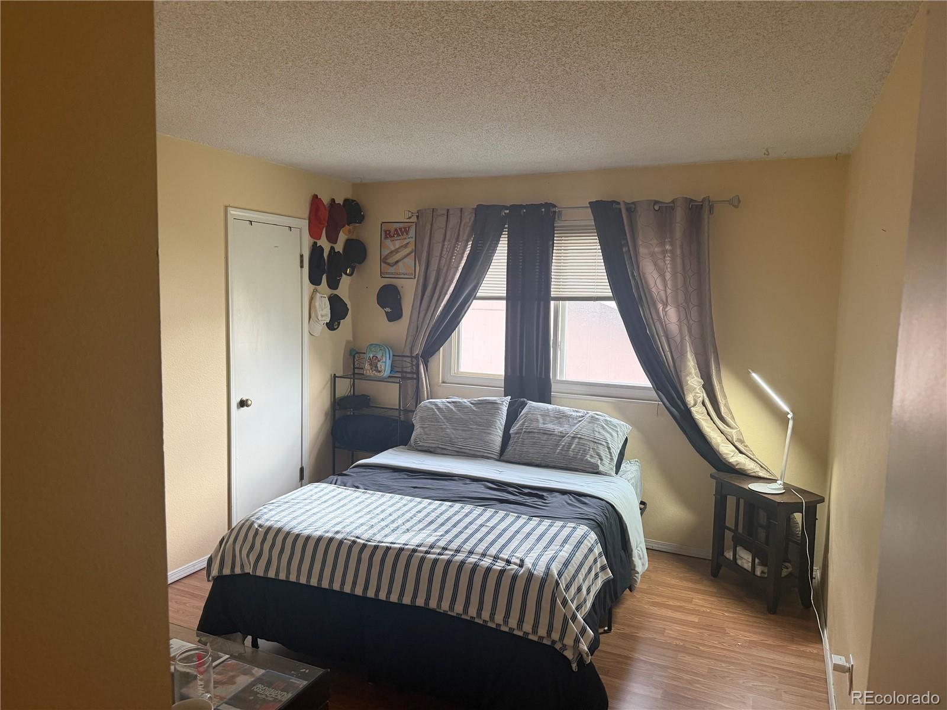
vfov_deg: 56.8
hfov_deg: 71.6
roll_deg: -0.9
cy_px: 355
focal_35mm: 24
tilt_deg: -5.0
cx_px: 474
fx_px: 657
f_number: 1.78
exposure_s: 1/60
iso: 400
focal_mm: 6.76
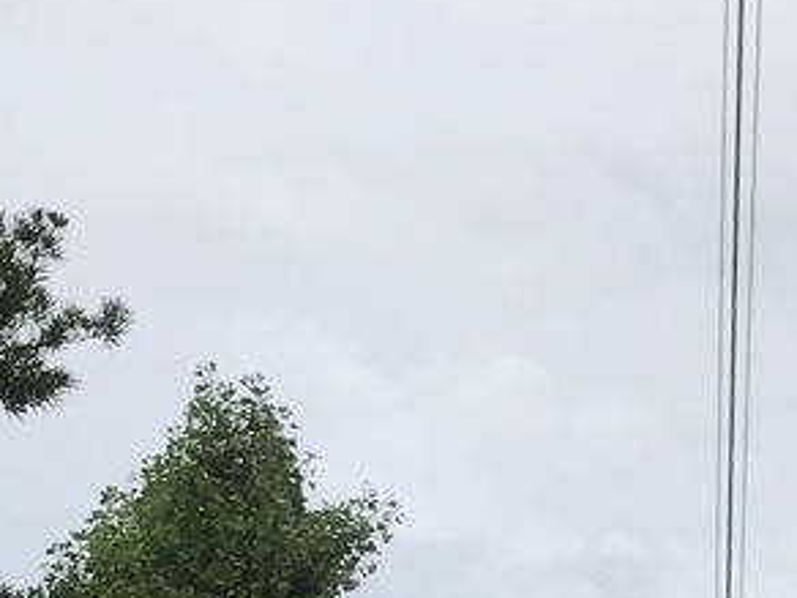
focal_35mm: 115
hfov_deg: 15.2
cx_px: 1354
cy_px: 904
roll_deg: +2.3
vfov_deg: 12.3
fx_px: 2648
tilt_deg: +10.0
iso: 20
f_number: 1.8
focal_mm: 3.99
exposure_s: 1/1681
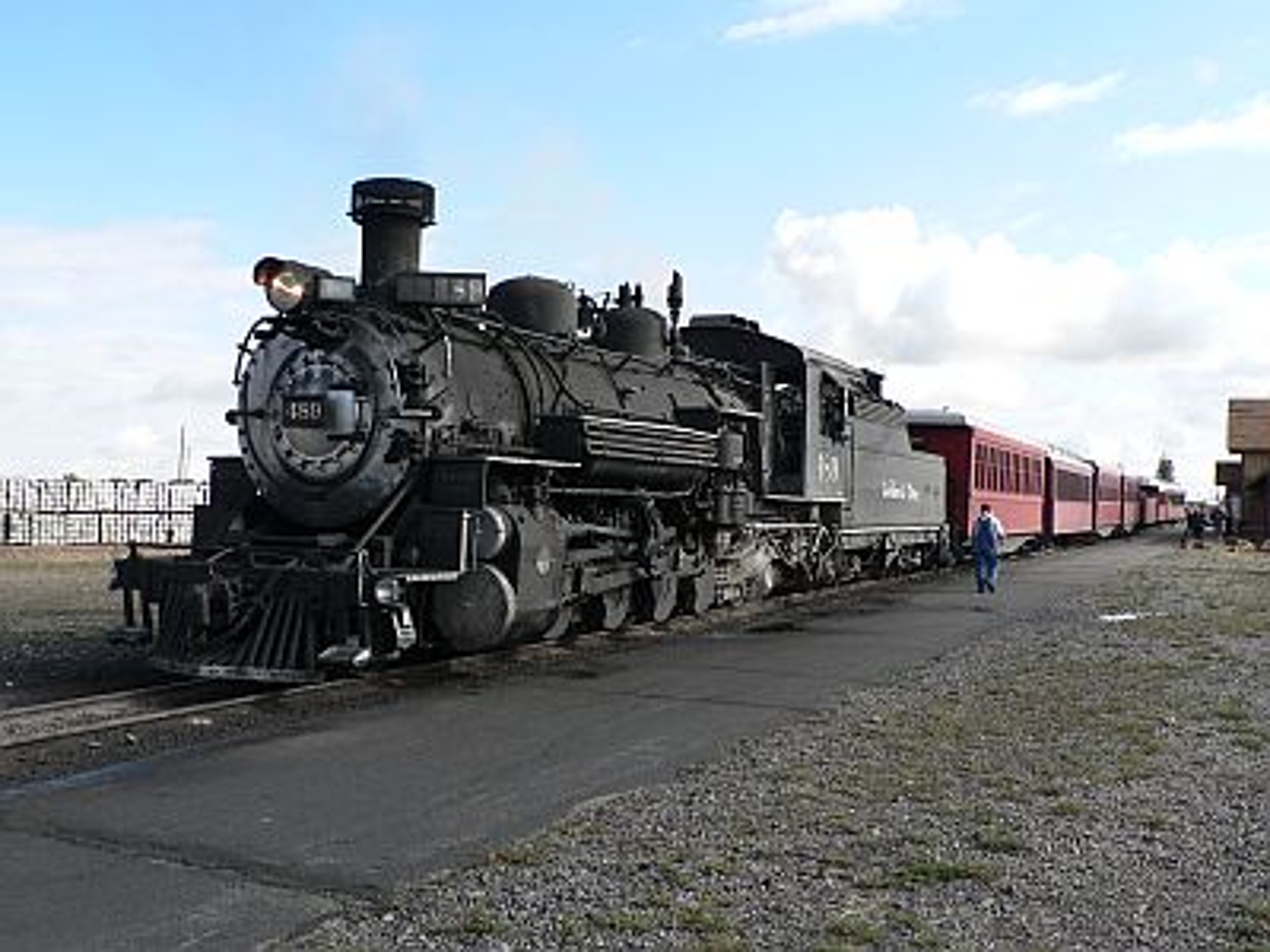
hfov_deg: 51.4
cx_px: 635
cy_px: 476
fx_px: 1321
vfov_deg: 39.7
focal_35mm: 36
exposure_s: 1/320
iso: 80
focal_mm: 6
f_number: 4
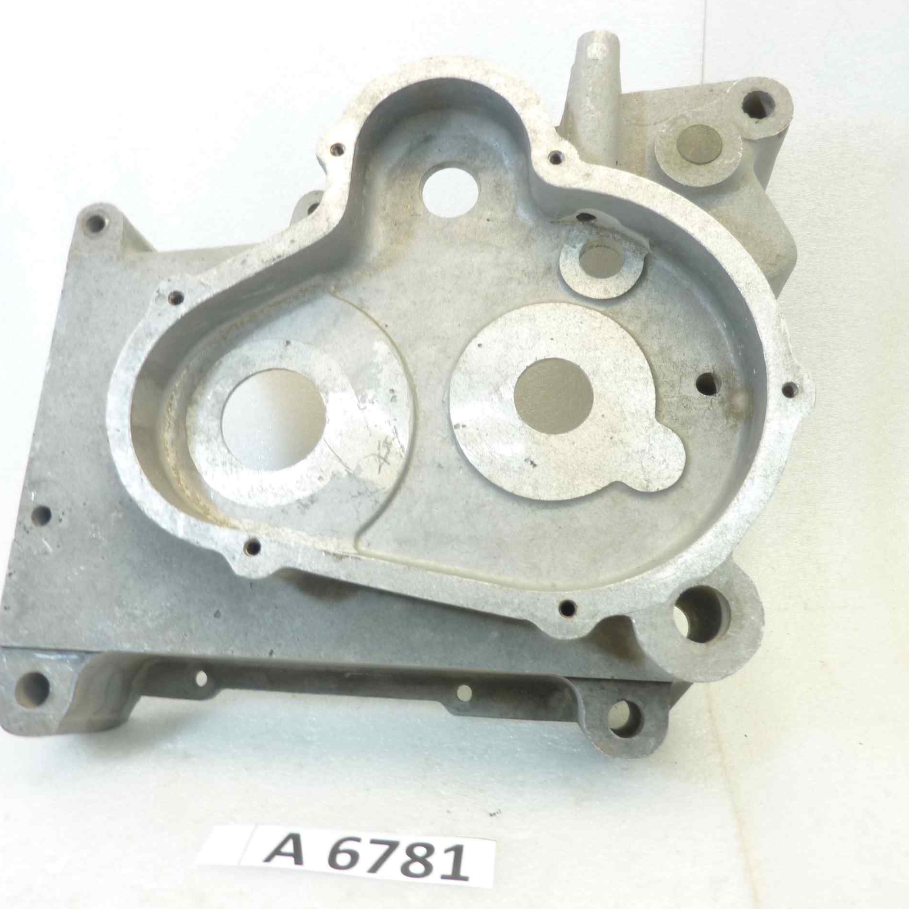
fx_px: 891
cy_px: 448
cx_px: 473
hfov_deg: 54.0
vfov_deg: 54.0
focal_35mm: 30
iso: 80
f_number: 3.3
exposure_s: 1/15
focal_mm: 4.1
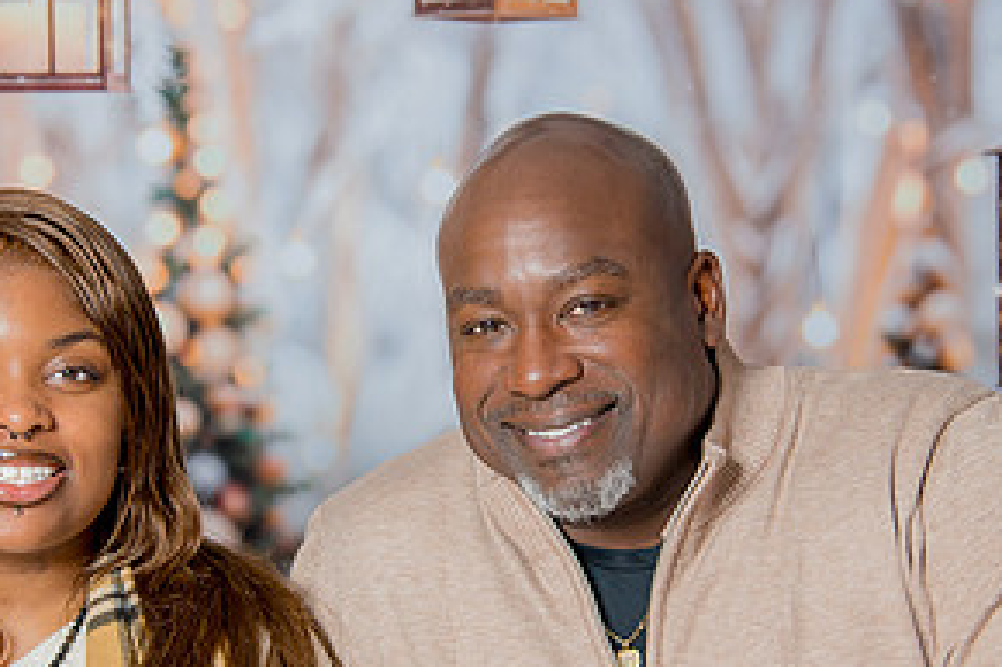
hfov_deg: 18.3
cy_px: 425
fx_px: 3115
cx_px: 418
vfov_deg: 12.2
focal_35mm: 112
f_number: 4
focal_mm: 55
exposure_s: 1/200
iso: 100
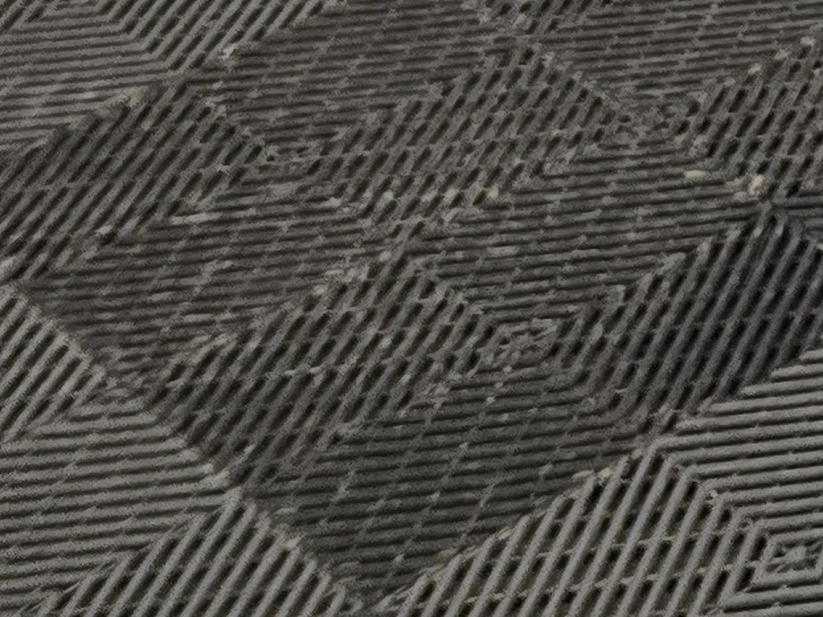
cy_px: -1325
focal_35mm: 148
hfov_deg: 9.6
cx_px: 2642
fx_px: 3517
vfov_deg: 8.3
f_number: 1.7
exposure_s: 1/120
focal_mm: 6.3
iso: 320
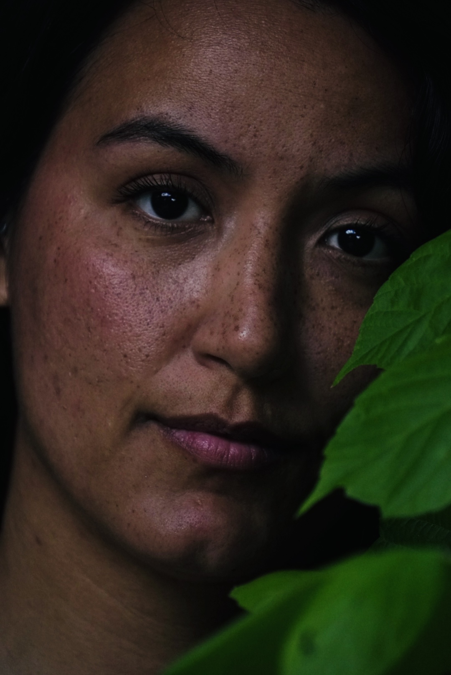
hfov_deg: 6.5
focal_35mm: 212
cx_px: 226
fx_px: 3967
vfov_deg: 9.7
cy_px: 338
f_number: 6.3
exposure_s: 1/1250
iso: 2000
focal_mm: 141
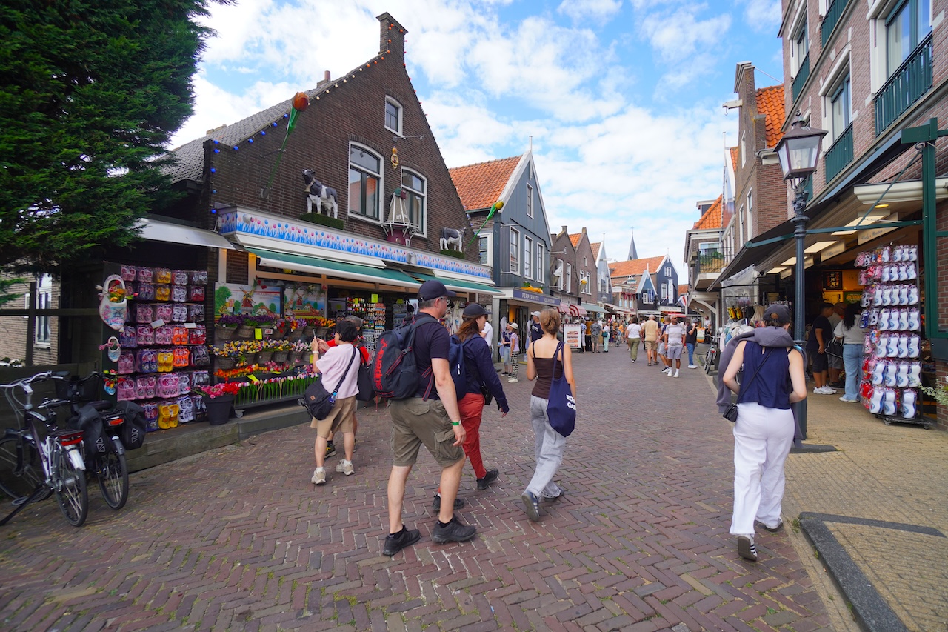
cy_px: 316
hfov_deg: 100.4
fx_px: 395
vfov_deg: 77.3
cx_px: 474
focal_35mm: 15
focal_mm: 10
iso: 100
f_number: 4.5
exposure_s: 1/250
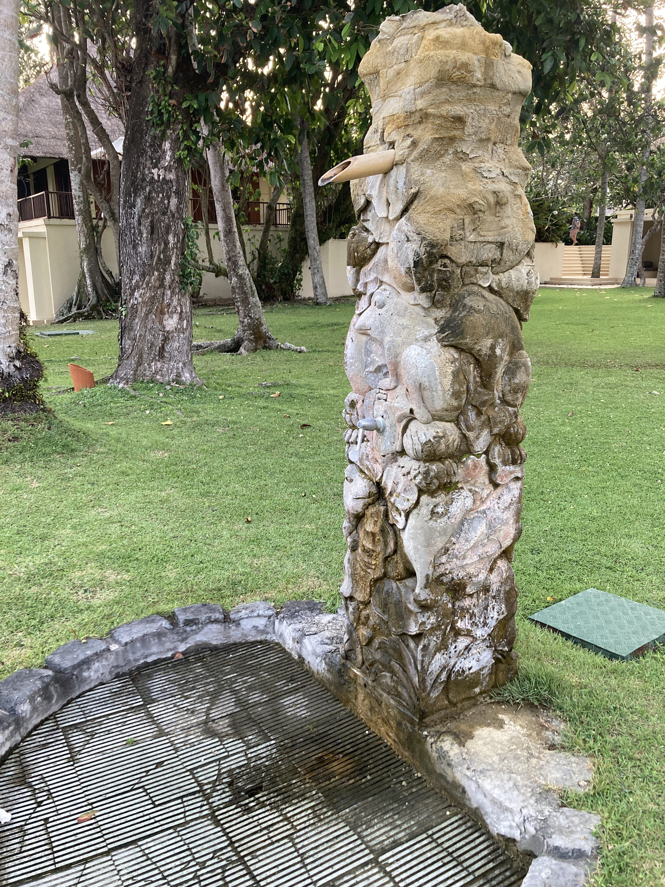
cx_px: 332
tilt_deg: -12.8
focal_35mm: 28
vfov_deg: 63.4
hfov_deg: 49.7
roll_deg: +0.4
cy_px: 444
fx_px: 717
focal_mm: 3.99
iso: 100
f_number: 1.8
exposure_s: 1/60
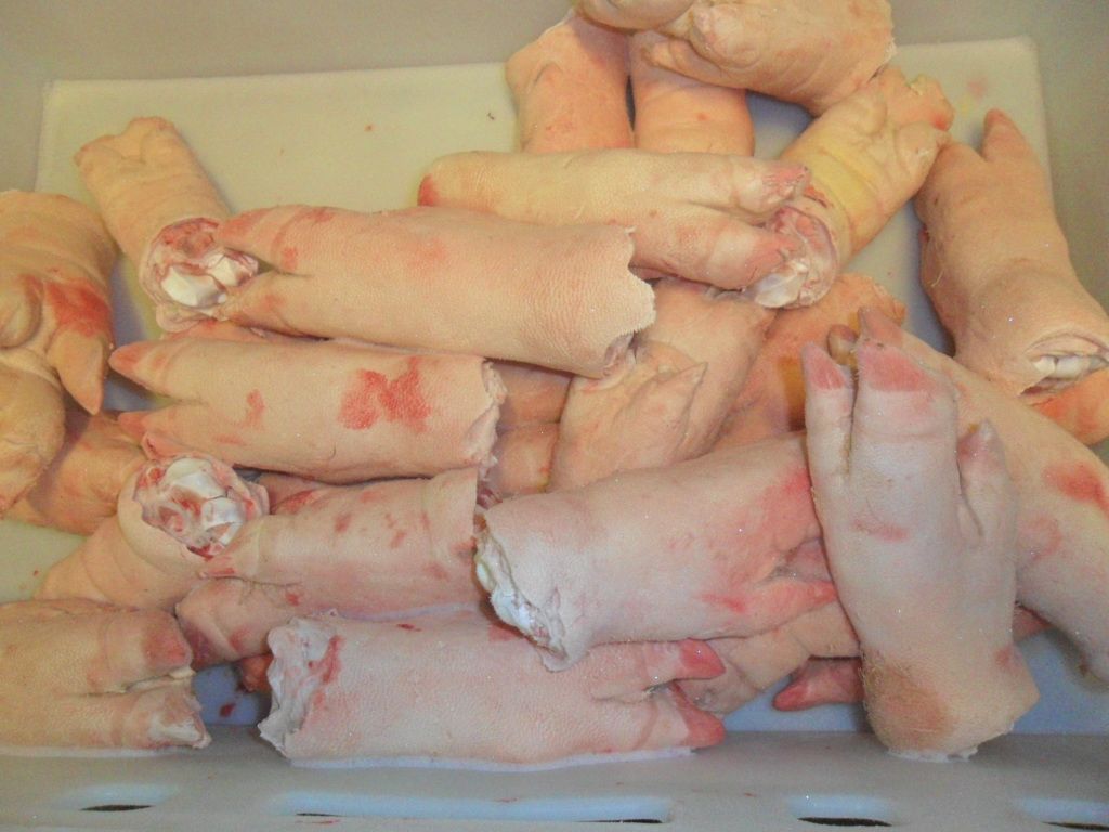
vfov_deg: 51.4
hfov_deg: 65.3
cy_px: 416
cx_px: 554
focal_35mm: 27
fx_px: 865
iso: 400
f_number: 3.5
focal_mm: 4.9
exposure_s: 1/30
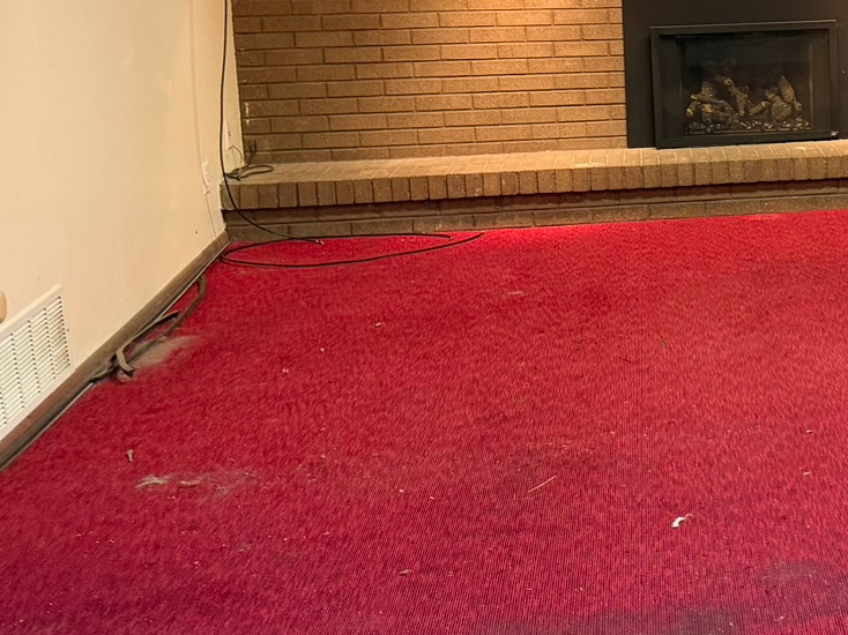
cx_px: 1047
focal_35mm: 67
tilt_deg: -7.1
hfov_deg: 25.6
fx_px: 1641
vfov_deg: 21.5
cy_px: 94
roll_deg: +2.1
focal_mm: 6.76
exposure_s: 1/60
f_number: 1.78
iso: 320
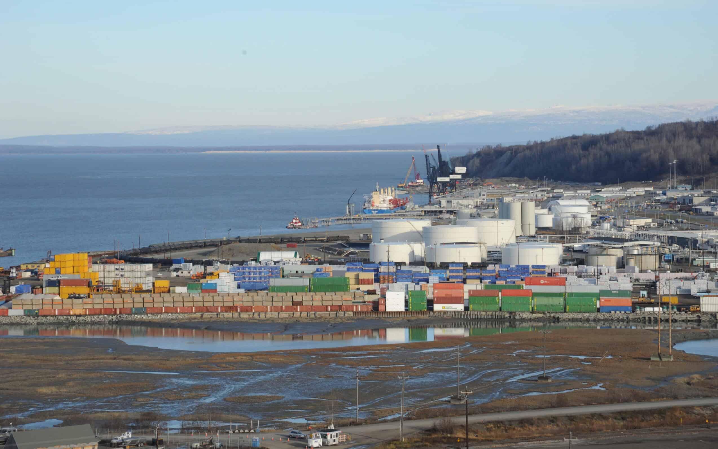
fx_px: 2407
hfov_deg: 17.0
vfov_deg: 10.7
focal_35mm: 123
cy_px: 213
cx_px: 361
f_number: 13
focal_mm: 120
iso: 1000
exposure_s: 1/640
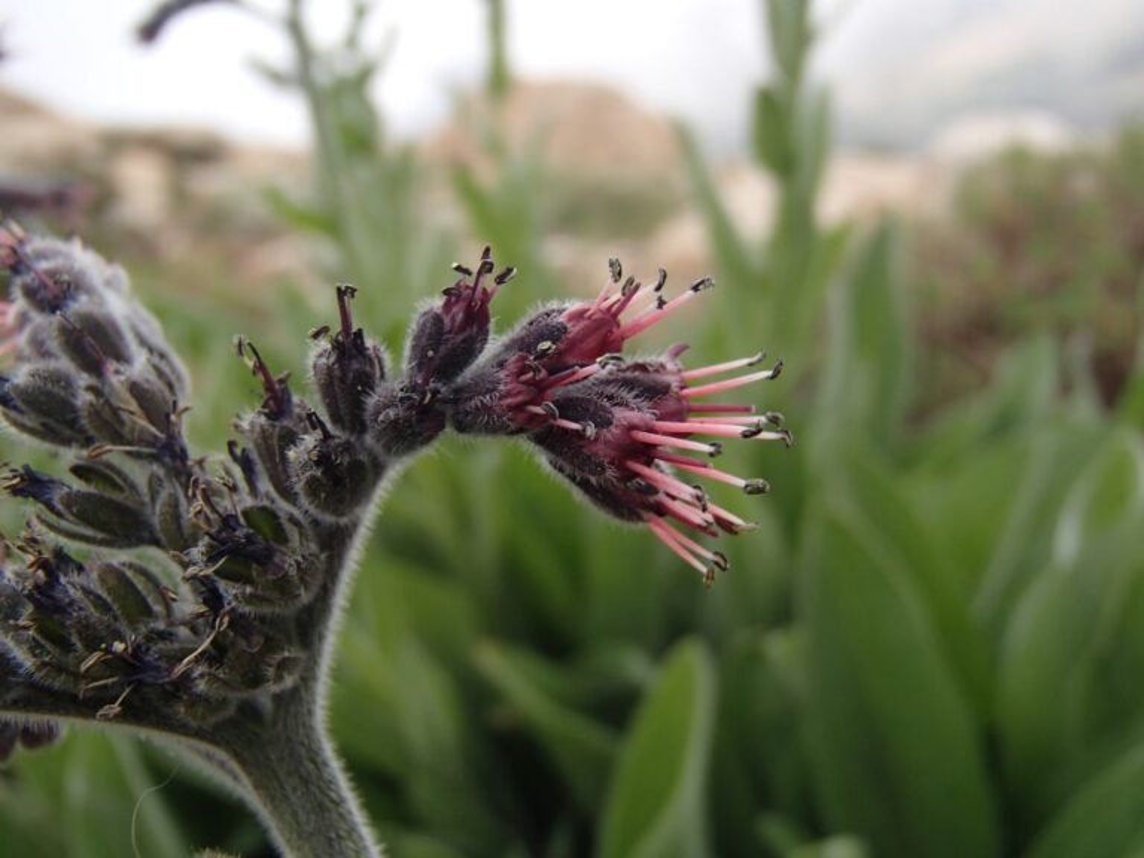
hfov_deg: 50.1
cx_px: 572
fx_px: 1223
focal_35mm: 37
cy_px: 429
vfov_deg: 38.7
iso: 100
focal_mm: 6.64
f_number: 4.7
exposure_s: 1/400
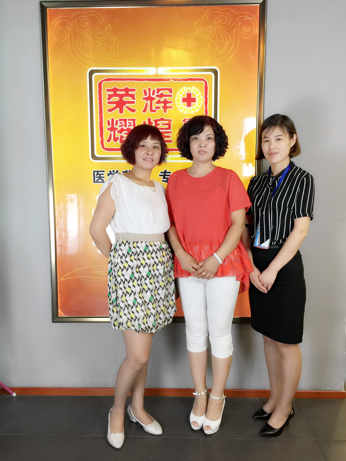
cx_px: 173
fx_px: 386
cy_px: 230
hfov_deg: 48.2
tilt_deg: -7.1
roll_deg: -0.2
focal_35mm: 29
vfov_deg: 61.7
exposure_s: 1/33
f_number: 2.2
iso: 50
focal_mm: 4.15
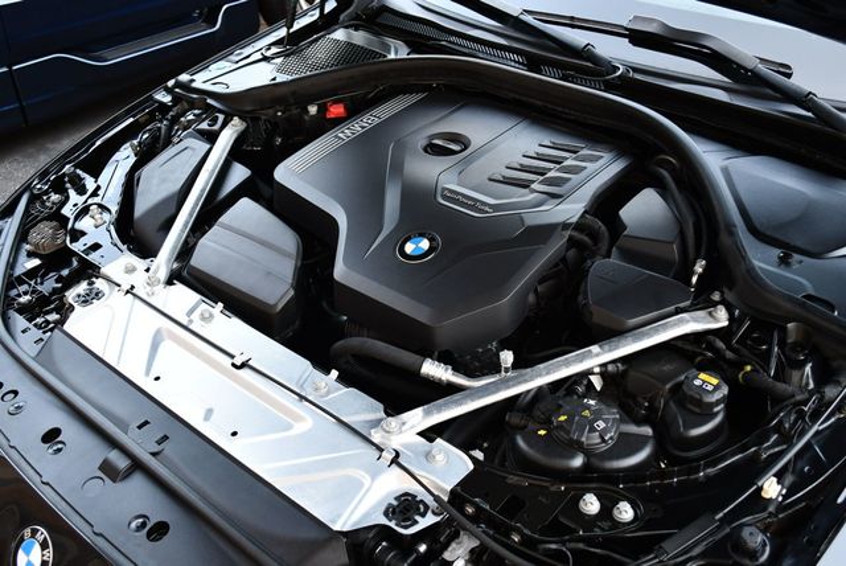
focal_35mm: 36
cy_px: 283
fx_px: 847
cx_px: 423
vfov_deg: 36.9
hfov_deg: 53.1
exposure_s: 1/250
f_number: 3.5
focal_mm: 18
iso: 560
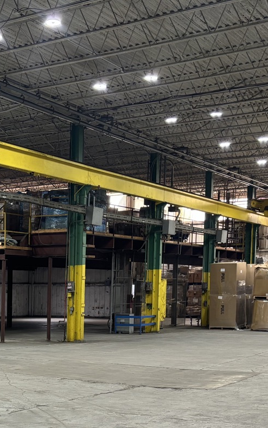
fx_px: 783
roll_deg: +0.5
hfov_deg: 18.4
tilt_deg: -6.1
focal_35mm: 67
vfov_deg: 29.7
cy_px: 364
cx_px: -51
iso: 125
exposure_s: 1/120
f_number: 1.6
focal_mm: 5.96
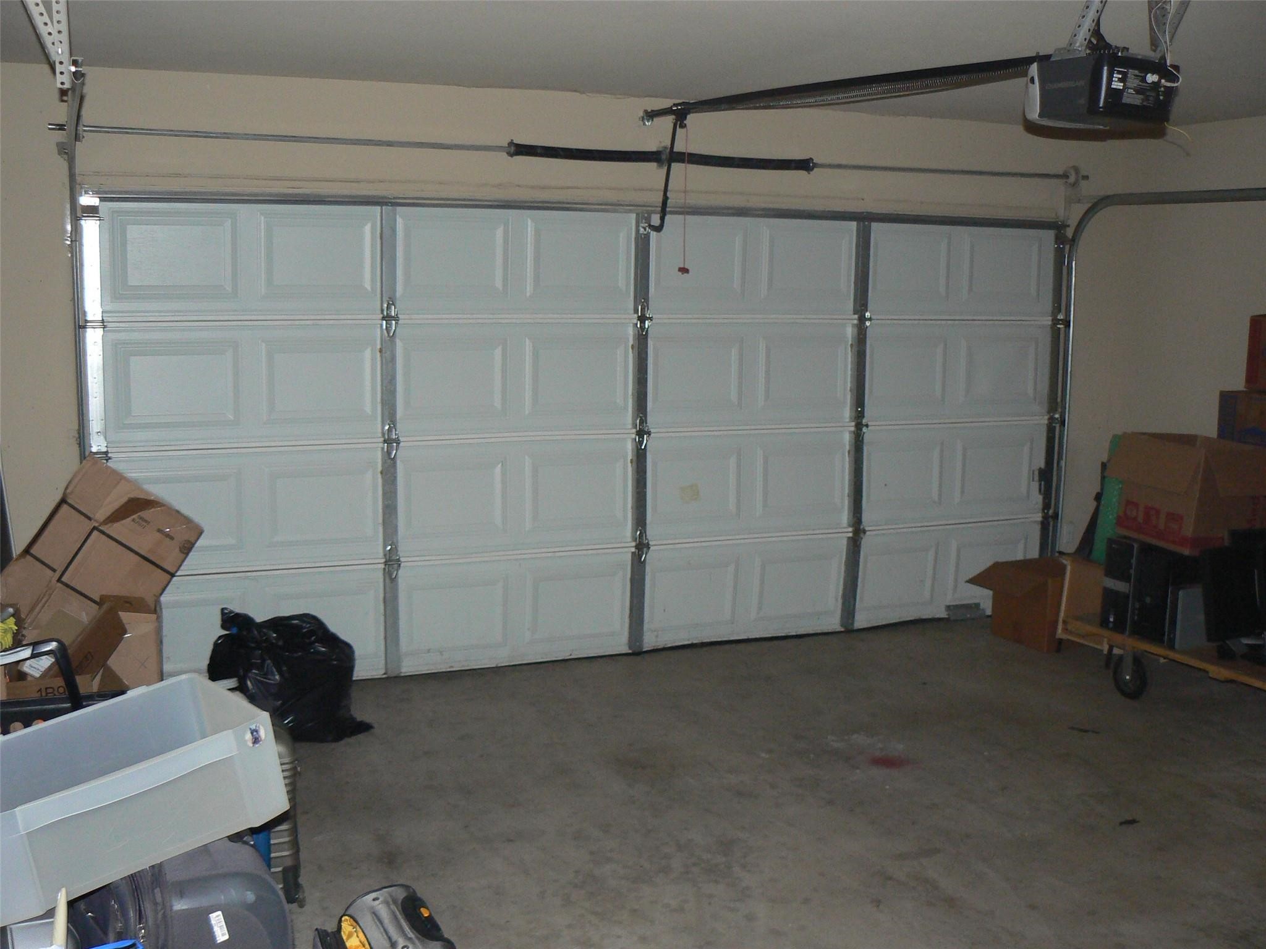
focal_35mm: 36
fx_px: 1317
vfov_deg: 39.7
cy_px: 474
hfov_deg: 51.4
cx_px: 633
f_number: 2.8
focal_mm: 6
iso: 160
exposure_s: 1/30
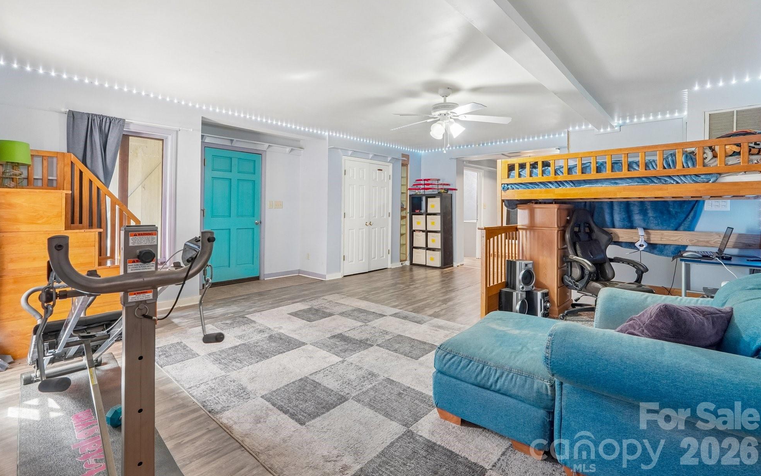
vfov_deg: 71.0
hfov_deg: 97.8
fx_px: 332
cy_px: 213
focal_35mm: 16
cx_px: 366
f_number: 8
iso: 400
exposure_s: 1/3.33
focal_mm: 10
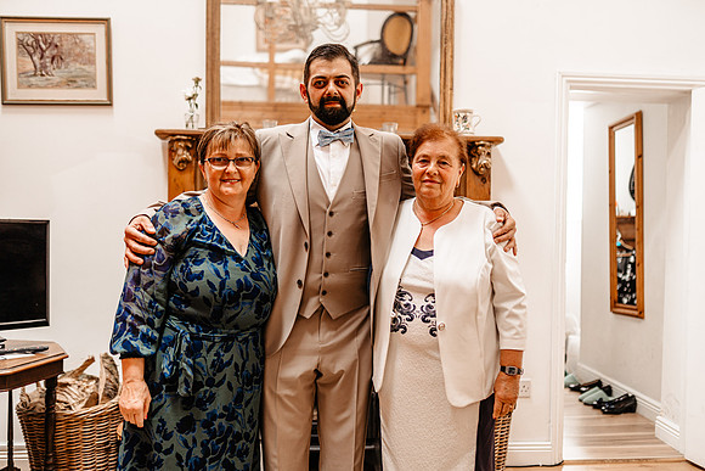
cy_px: 236
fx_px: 686
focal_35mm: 35
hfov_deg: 54.4
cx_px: 352
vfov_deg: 37.9
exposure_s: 1/200
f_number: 1.4
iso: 250
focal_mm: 35
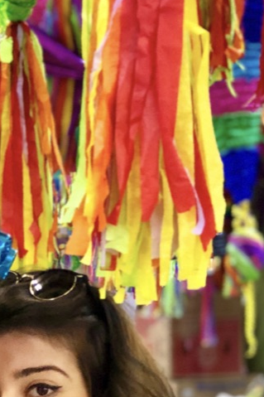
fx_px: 1453
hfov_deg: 10.4
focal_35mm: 132
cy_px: 251
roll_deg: +0.4
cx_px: 104
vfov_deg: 15.5
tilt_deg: +2.2
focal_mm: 6.6
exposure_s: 1/60
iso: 1250
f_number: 2.8
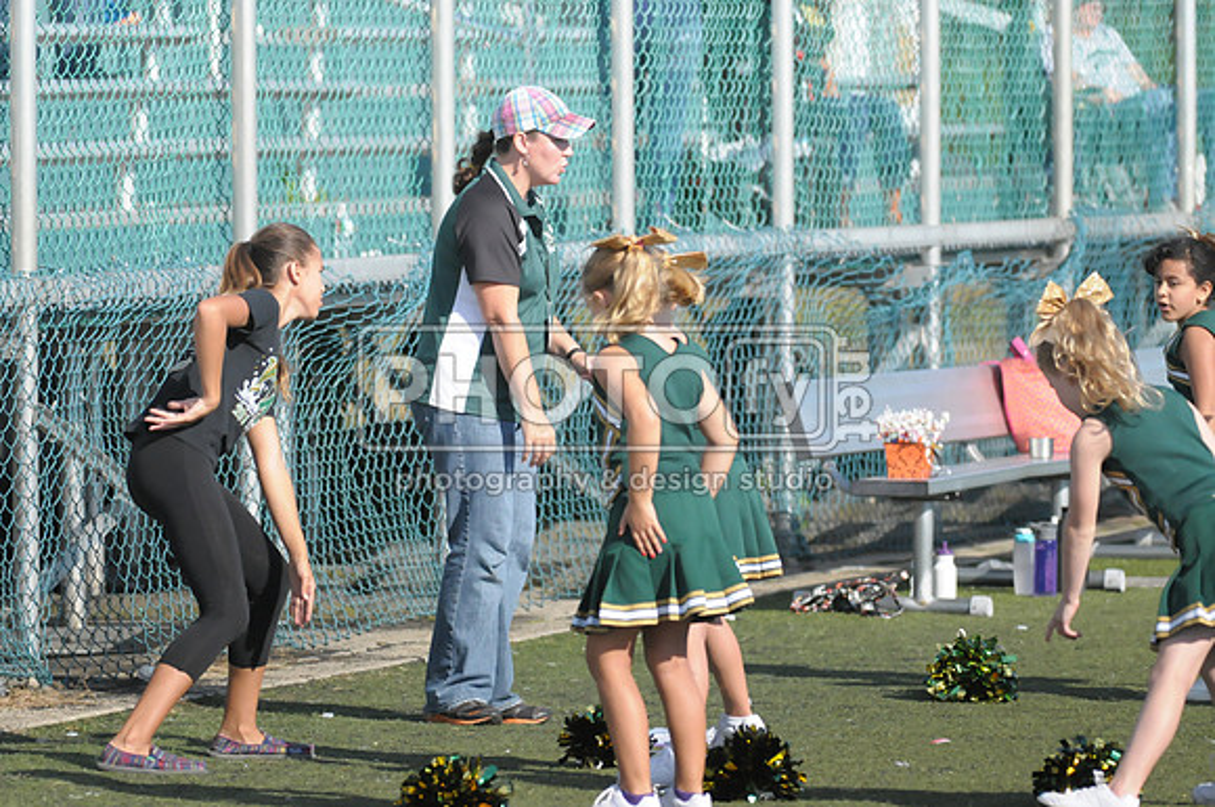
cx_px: 608
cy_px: 404
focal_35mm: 300
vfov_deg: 4.6
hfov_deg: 6.9
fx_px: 10111
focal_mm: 200
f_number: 4
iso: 1600
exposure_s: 1/6400
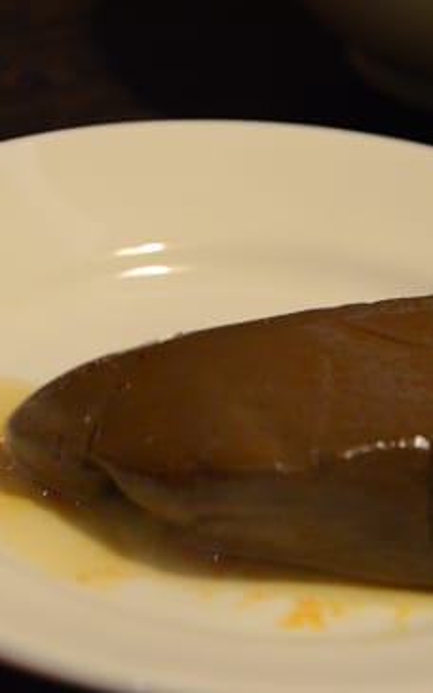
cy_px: 346
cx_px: 349
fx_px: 4061
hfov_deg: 6.1
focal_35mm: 215
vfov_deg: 9.8
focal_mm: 92
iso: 3200
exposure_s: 1/50
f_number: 5.6
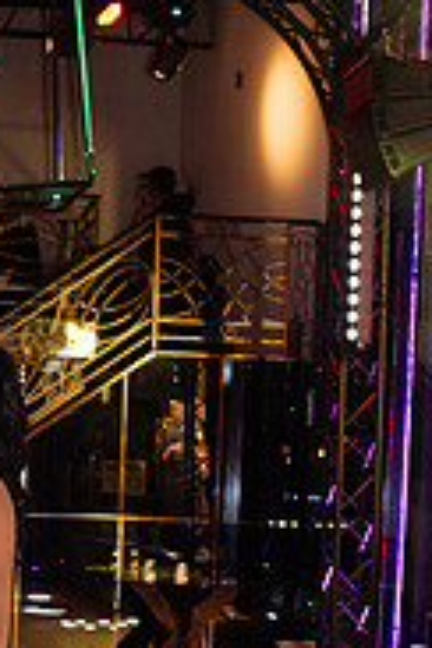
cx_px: -85
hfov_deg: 15.3
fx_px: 1548
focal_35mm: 86
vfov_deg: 23.1
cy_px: 563
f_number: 3.2
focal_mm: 35
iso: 2500
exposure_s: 1/200
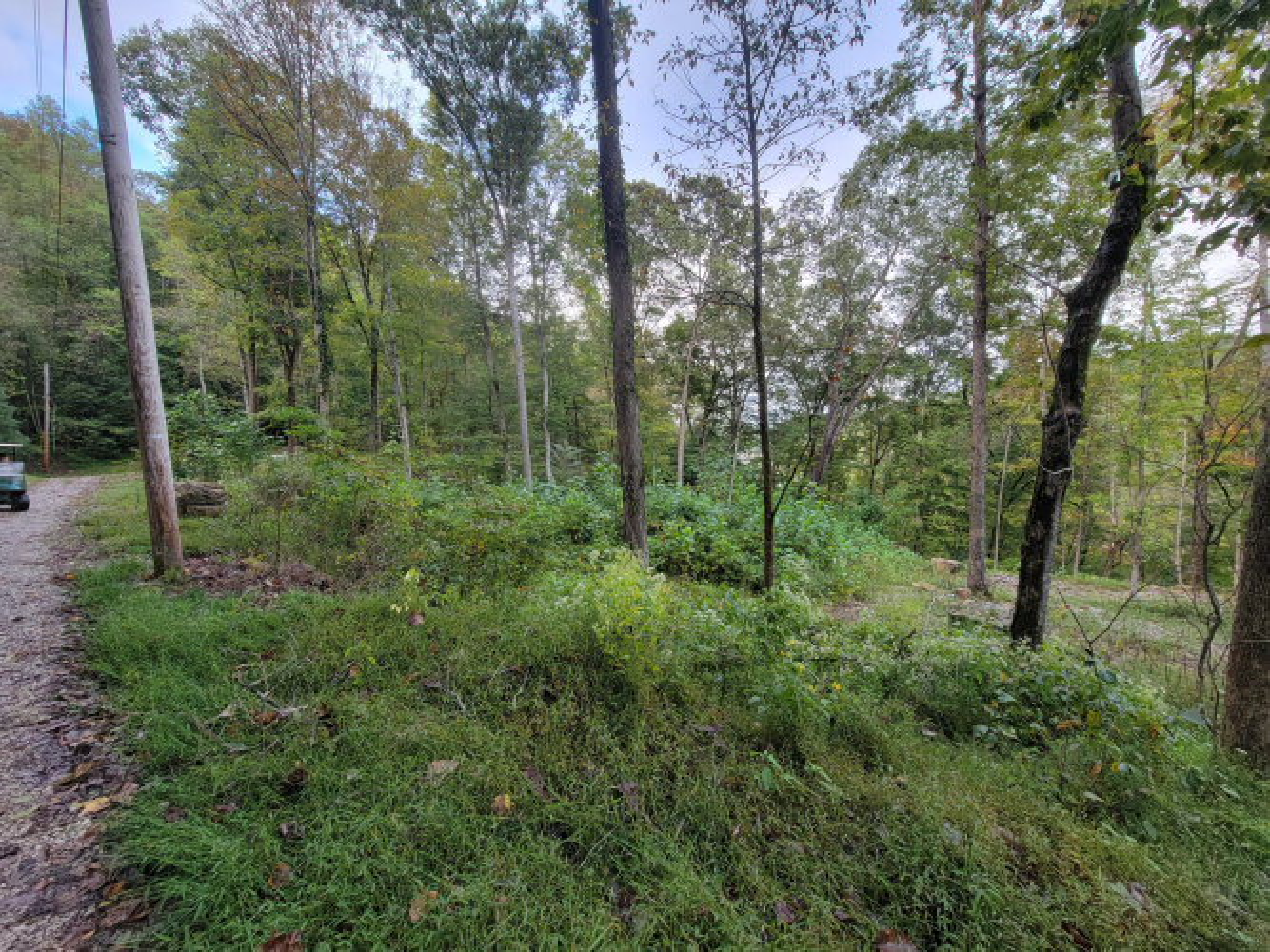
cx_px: 635
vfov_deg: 89.9
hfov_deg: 106.2
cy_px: 476
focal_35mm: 13
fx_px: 477
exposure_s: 1/120
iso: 80
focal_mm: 2.2
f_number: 2.2
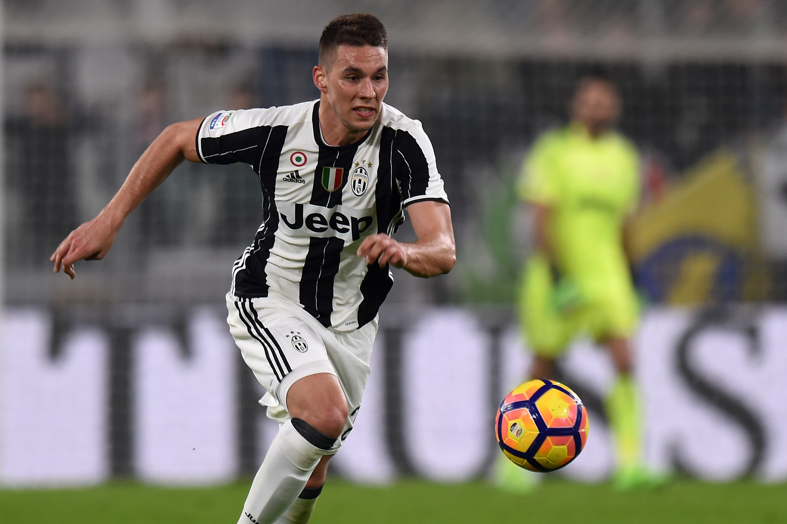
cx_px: 394
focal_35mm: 550
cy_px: 262
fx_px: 12017
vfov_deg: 2.5
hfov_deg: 3.8
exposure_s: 1/1000
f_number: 4
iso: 1600
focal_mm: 550
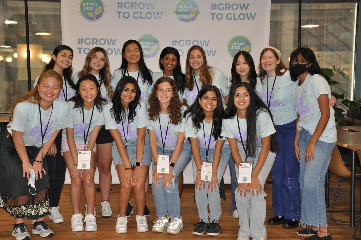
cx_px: 180
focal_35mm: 52
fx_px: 526
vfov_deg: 25.7
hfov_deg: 37.9
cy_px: 120
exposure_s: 1/60
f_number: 4.5
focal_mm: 35
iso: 800
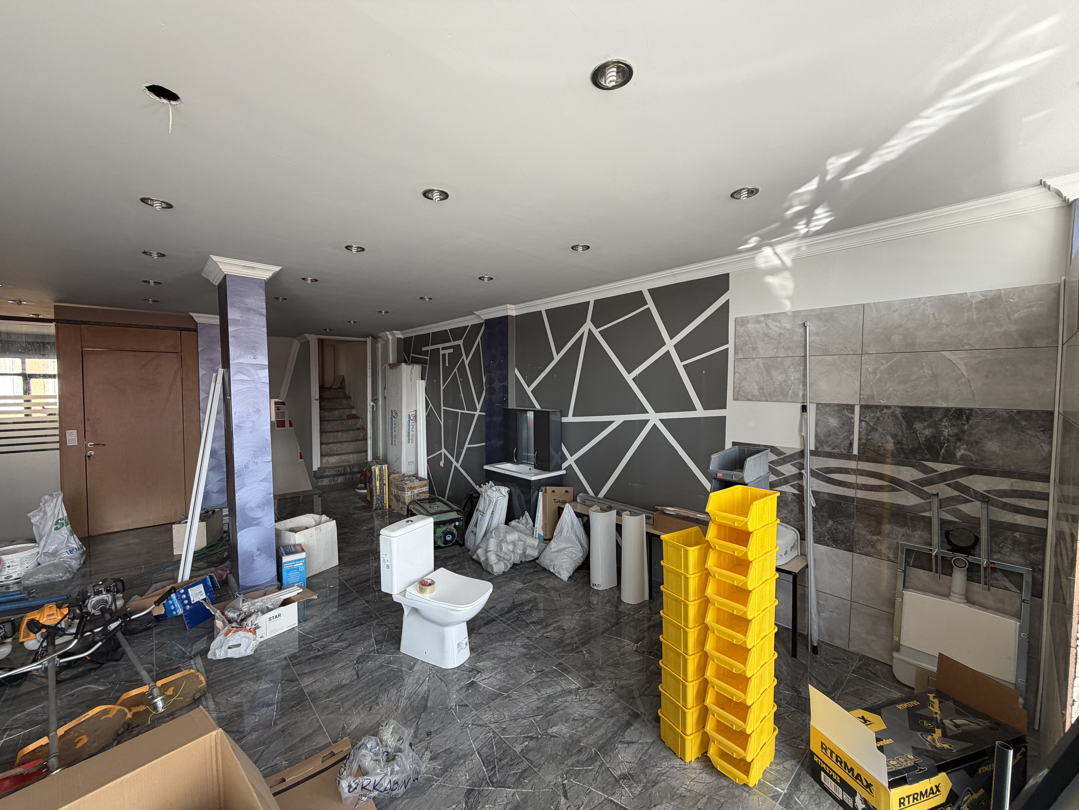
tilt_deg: -3.3
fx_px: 436
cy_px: 405
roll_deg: -0.2
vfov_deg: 85.7
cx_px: 540
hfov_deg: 102.1
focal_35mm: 14
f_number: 2.2
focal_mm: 2.22
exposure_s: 1/121
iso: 64
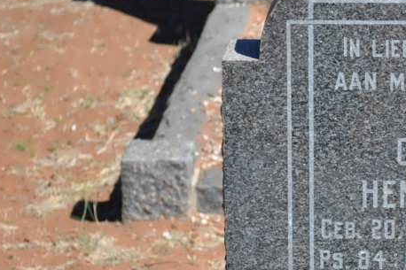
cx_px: 477
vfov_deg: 7.9
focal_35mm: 173
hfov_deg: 11.7
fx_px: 1950
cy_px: 228
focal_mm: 44
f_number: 5.6
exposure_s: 1/125
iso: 125
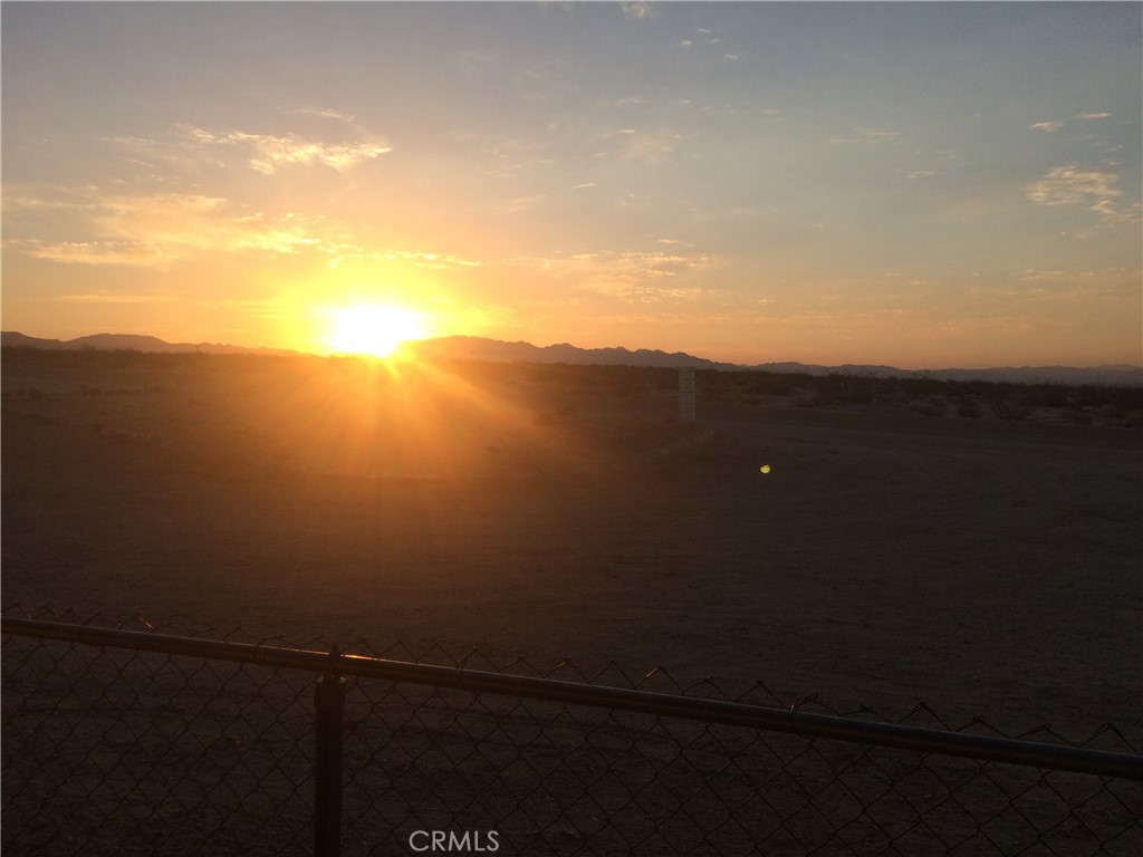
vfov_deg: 48.2
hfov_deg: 61.7
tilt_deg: -5.4
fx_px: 958
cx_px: 572
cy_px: 428
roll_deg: +0.3
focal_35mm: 29
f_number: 2.2
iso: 32
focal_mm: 4.15
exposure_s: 1/1466
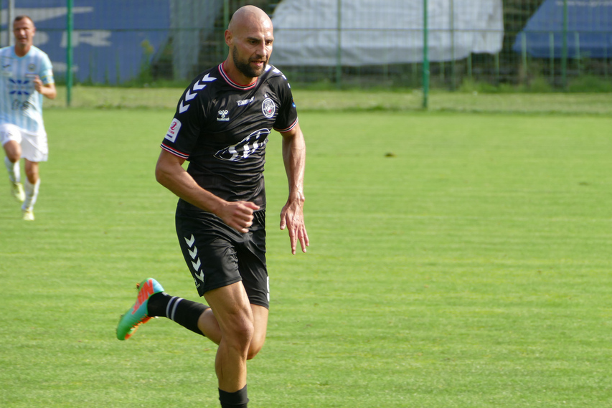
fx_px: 7107
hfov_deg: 4.9
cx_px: 344
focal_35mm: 418
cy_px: 251
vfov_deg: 3.3
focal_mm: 112.95
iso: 125
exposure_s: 1/1000
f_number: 4
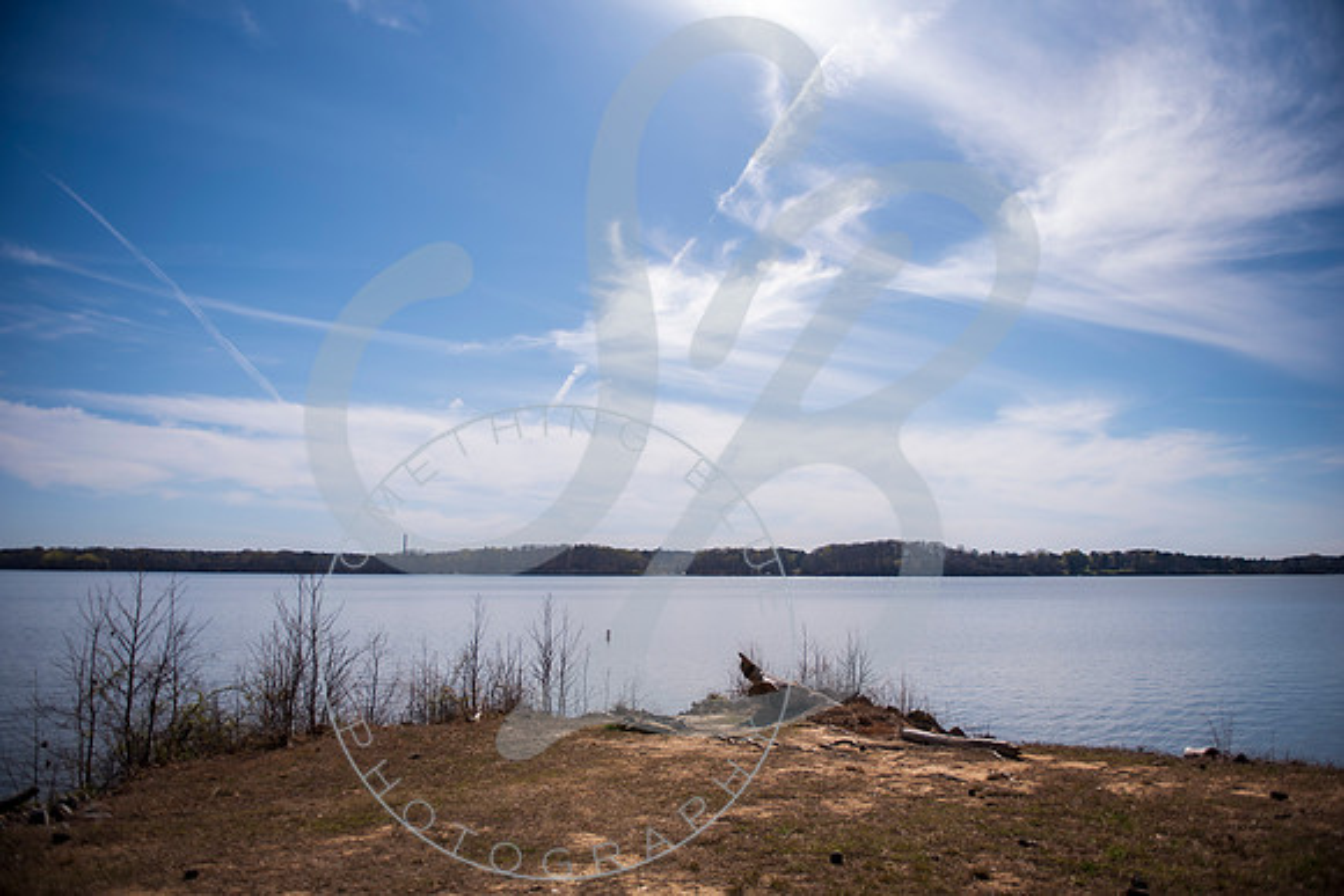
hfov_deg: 73.7
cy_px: 448
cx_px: 672
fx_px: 896
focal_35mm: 24
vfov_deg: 53.2
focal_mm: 24
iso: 100
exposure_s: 1/4000
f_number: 2.8
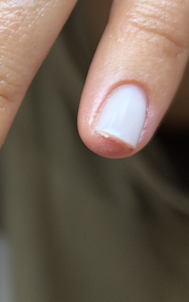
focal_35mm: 189
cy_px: 186
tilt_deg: -10.2
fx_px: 1558
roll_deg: +2.2
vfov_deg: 11.1
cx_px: -289
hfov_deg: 6.5
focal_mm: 6.76
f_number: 1.78
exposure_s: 1/669
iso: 64
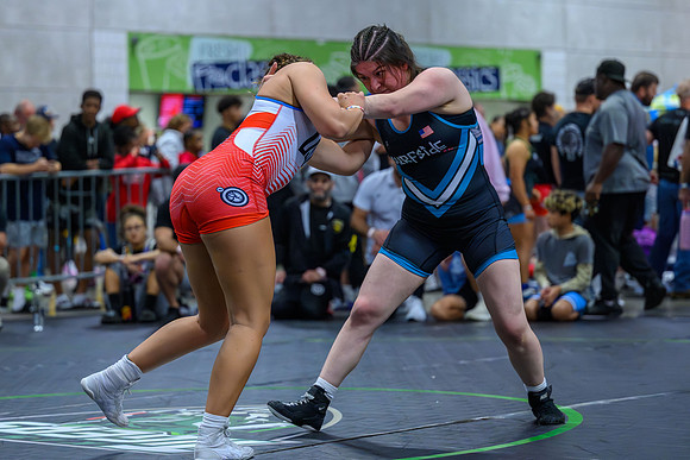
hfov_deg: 17.5
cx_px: 271
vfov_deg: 11.7
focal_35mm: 117
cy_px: 224
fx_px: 2240
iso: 10000
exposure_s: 1/800
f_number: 2.8
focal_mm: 92
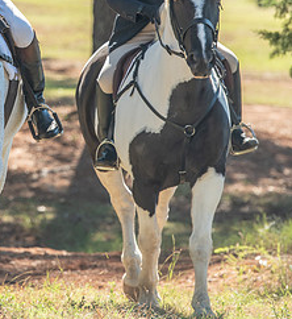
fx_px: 4492
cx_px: 9
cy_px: 47
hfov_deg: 3.7
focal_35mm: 450
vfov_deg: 4.1
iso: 280
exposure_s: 1/250
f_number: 4.5
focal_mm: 180
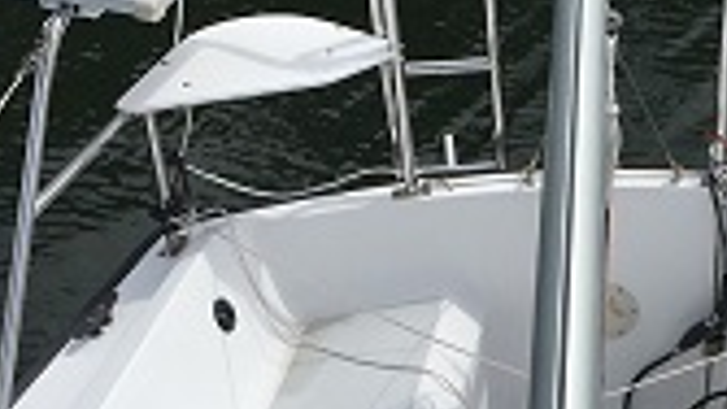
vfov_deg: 12.8
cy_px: 540
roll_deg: +3.1
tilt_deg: -39.0
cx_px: 675
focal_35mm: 91
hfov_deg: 22.7
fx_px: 1754
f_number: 2.2
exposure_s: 1/3344
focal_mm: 4.15
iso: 25
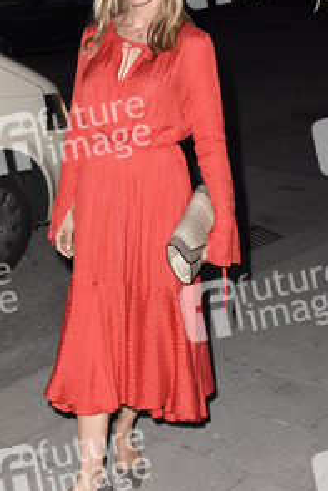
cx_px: 113
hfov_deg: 20.9
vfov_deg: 30.9
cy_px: 220
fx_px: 887
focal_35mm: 65
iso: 1000
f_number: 6.3
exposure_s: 1/160
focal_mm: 32
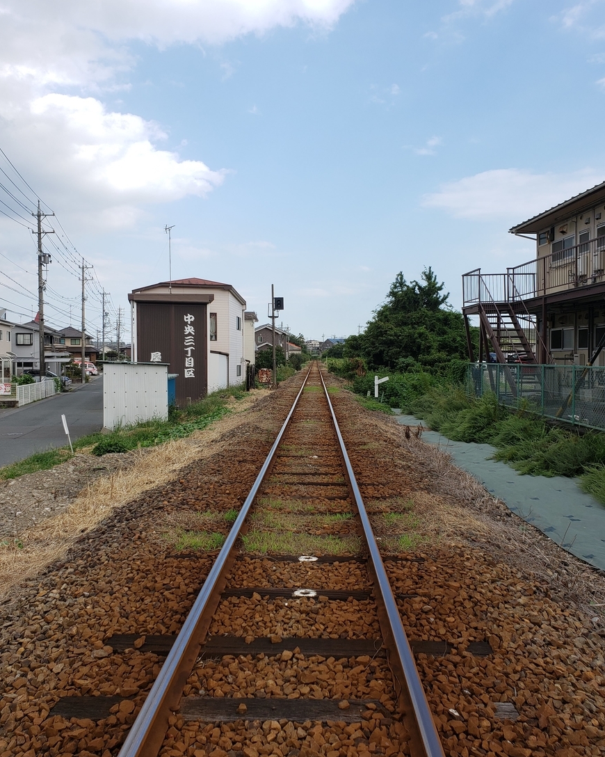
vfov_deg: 62.2
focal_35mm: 28
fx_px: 627
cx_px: 306
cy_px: 374
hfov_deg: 51.5
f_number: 2.4
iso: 50
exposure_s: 1/781
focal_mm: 4.3
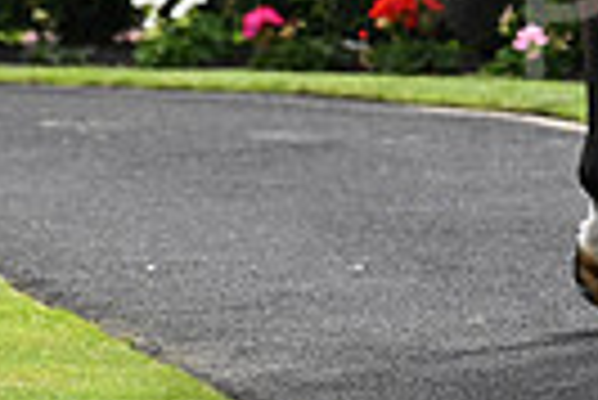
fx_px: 12688
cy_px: -204
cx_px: 1106
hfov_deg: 2.7
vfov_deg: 1.8
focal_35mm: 763
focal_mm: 175
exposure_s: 1/1000
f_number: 5.6
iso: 400
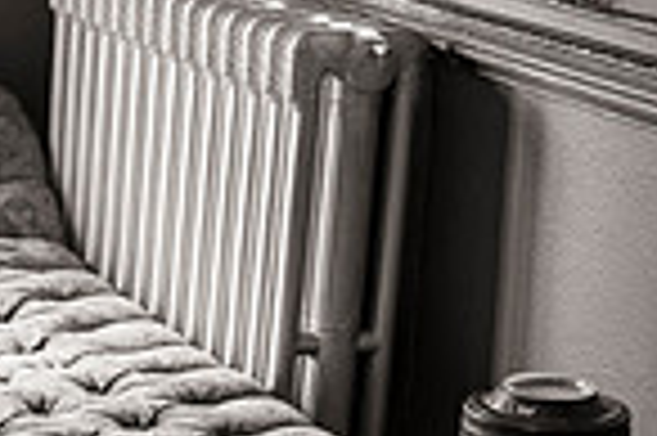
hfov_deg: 13.0
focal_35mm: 139
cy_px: 137
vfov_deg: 9.8
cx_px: -612
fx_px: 2534
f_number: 2.8
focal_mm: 35
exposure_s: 1/40
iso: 400
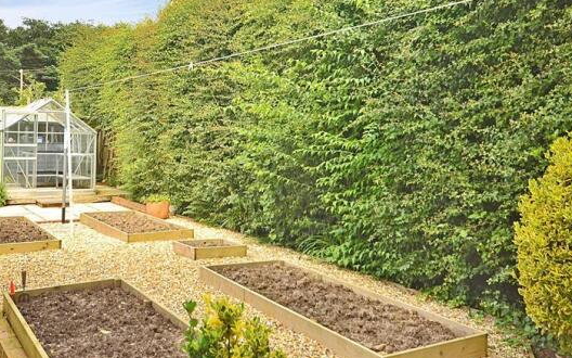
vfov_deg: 33.3
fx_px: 592
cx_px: 266
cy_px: 124
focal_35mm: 38
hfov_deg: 51.5
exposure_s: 1/100
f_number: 7.1
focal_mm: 20
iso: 200
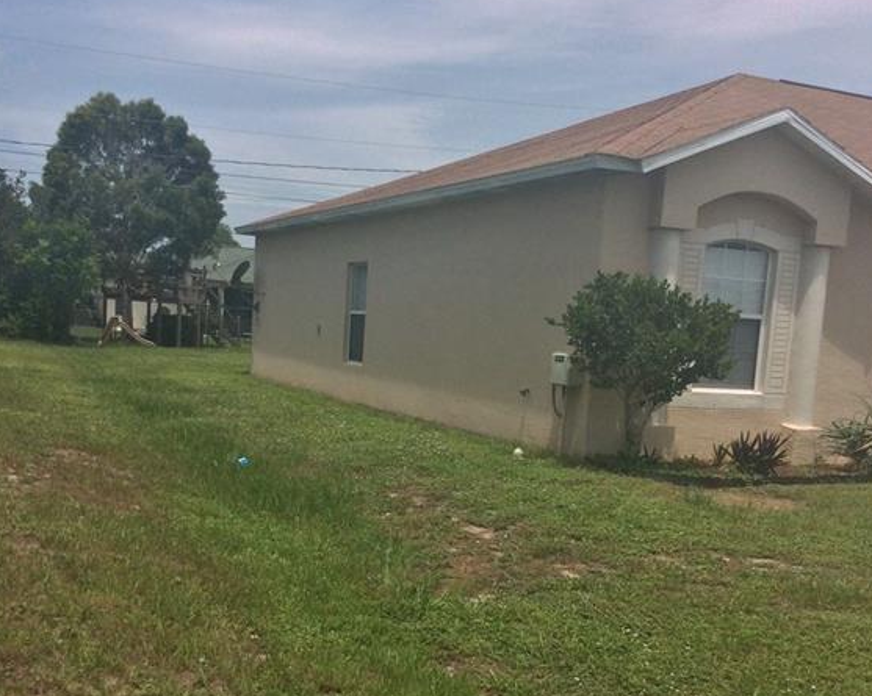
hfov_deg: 42.9
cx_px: 439
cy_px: 454
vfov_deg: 34.6
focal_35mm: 43
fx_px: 1109
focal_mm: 3.3
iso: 32
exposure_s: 1/2387
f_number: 2.4
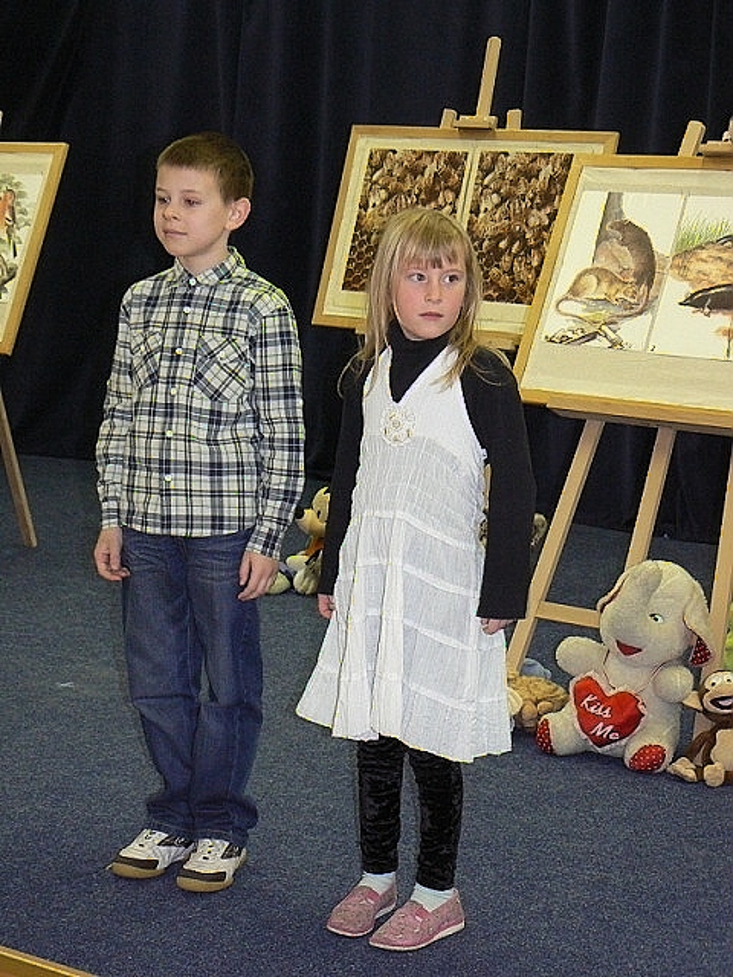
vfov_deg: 28.6
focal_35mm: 68
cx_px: 366
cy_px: 488
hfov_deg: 21.6
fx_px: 1920
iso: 200
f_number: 3.2
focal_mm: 11.4
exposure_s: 1/30
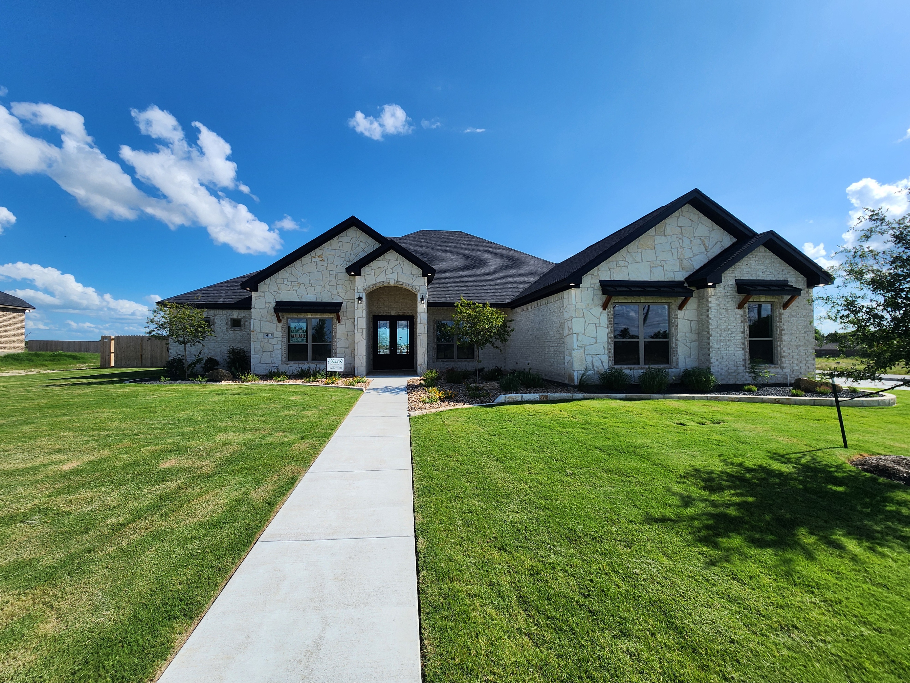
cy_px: 342
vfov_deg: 89.9
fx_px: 342
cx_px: 455
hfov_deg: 106.2
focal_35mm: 13
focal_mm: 2.2
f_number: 2.2
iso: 50
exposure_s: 1/2500
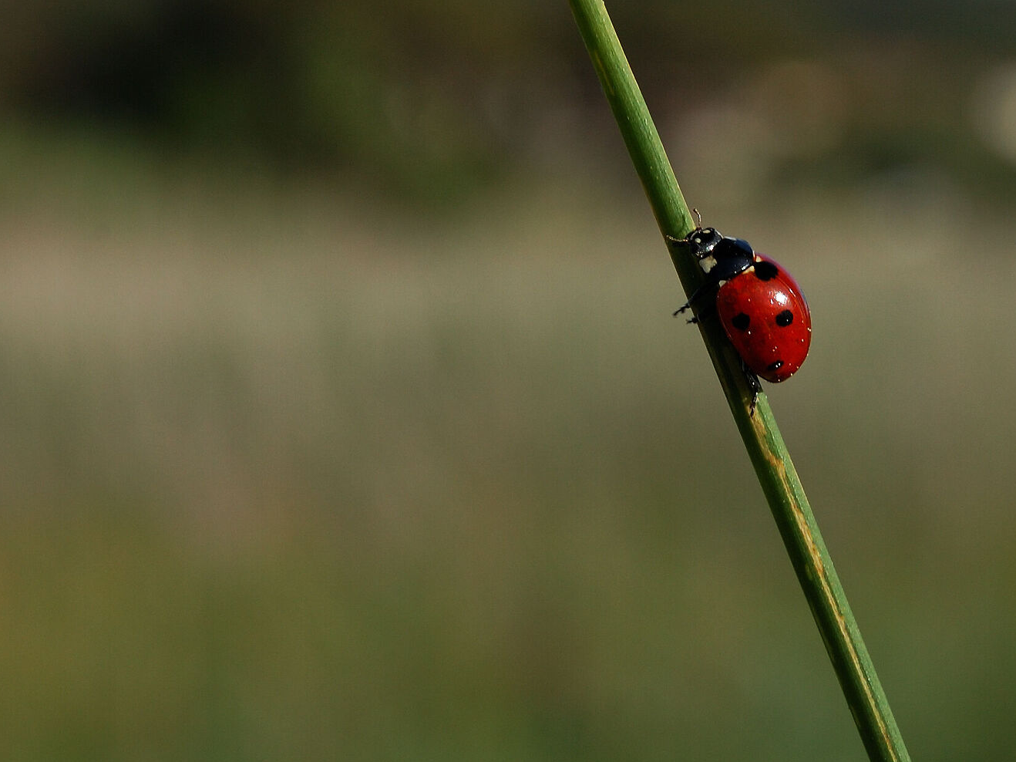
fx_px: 3698
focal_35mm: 126
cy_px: 325
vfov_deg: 11.8
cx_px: 743
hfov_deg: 15.6
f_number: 8
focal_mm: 48
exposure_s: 1/320
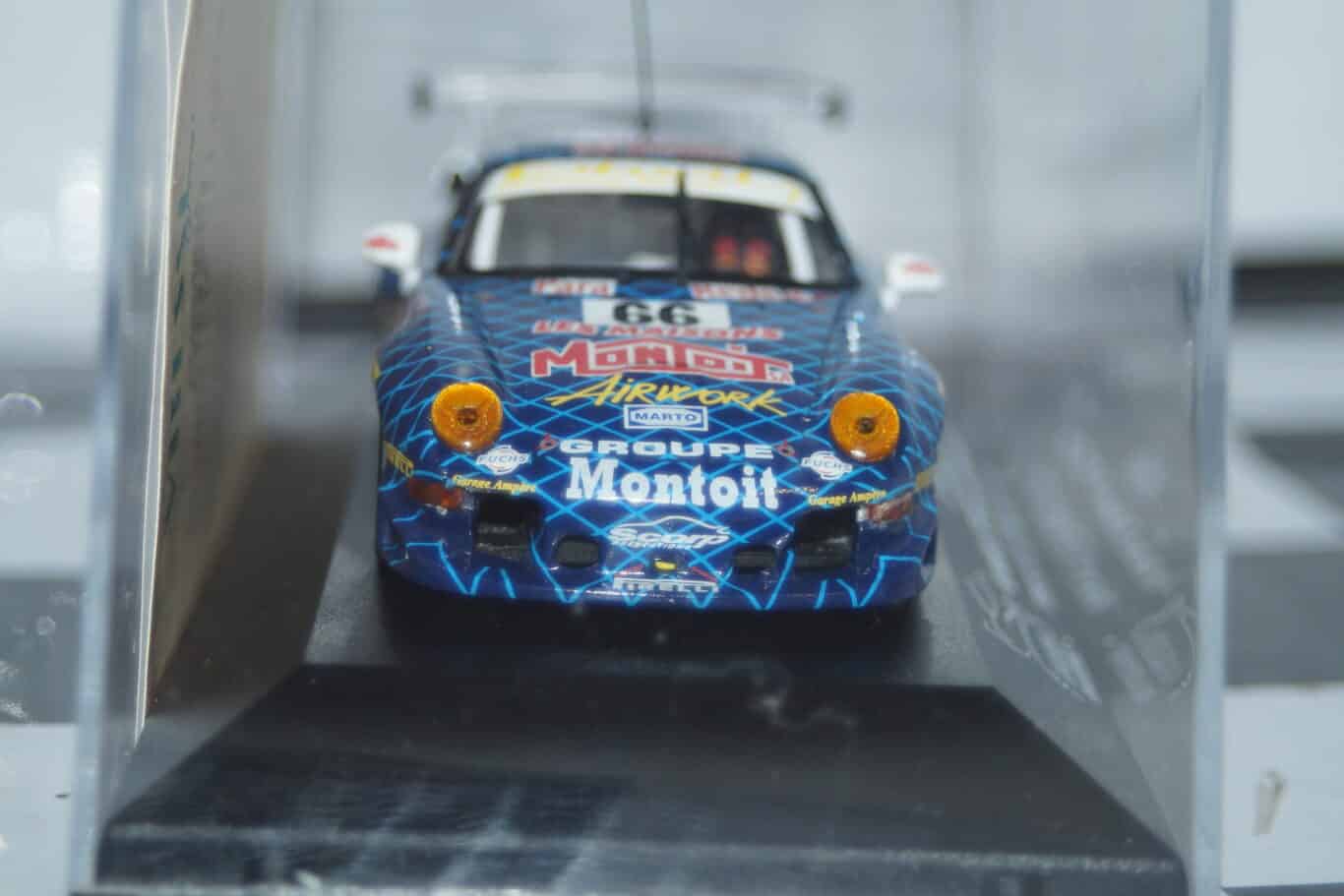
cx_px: 672
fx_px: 3920
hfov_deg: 19.5
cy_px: 448
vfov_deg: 13.0
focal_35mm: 105
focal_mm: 70
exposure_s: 1/60
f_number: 5.6
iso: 250
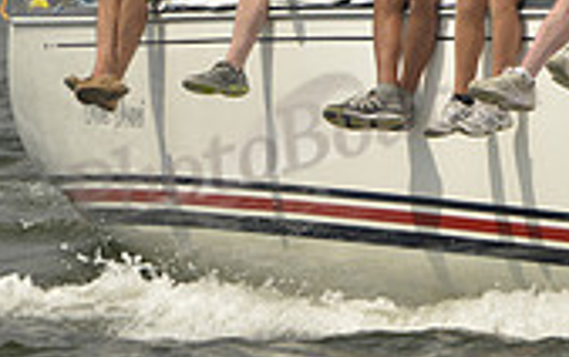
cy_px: -79
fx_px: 10043
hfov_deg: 3.2
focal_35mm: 647
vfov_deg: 2.0
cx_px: 717
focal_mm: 185
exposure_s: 1/640
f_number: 6.3
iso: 200
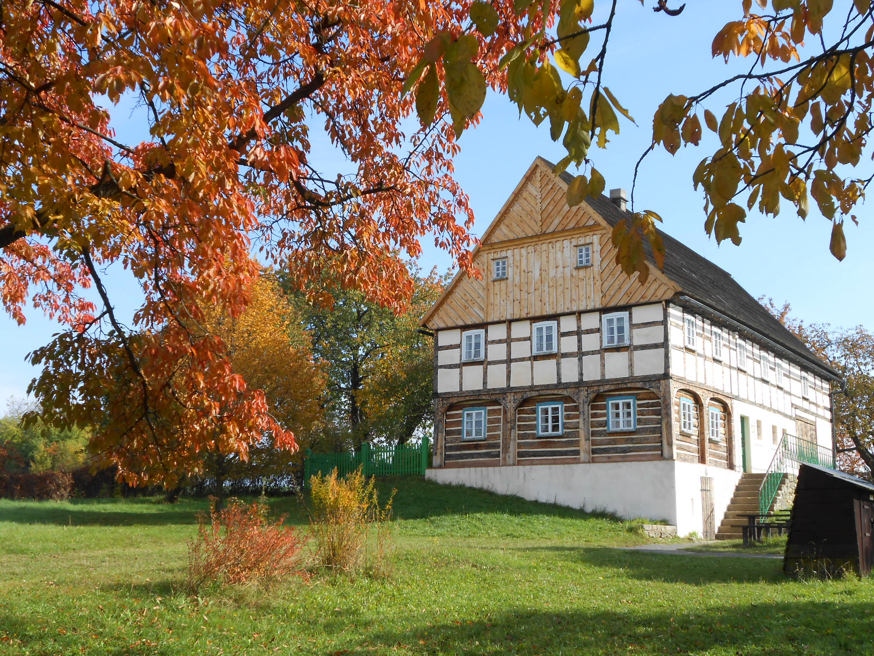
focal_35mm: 44
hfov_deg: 42.9
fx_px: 1111
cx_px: 437
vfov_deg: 32.9
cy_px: 328
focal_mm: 7.8
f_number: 4.5
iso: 80
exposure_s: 1/320
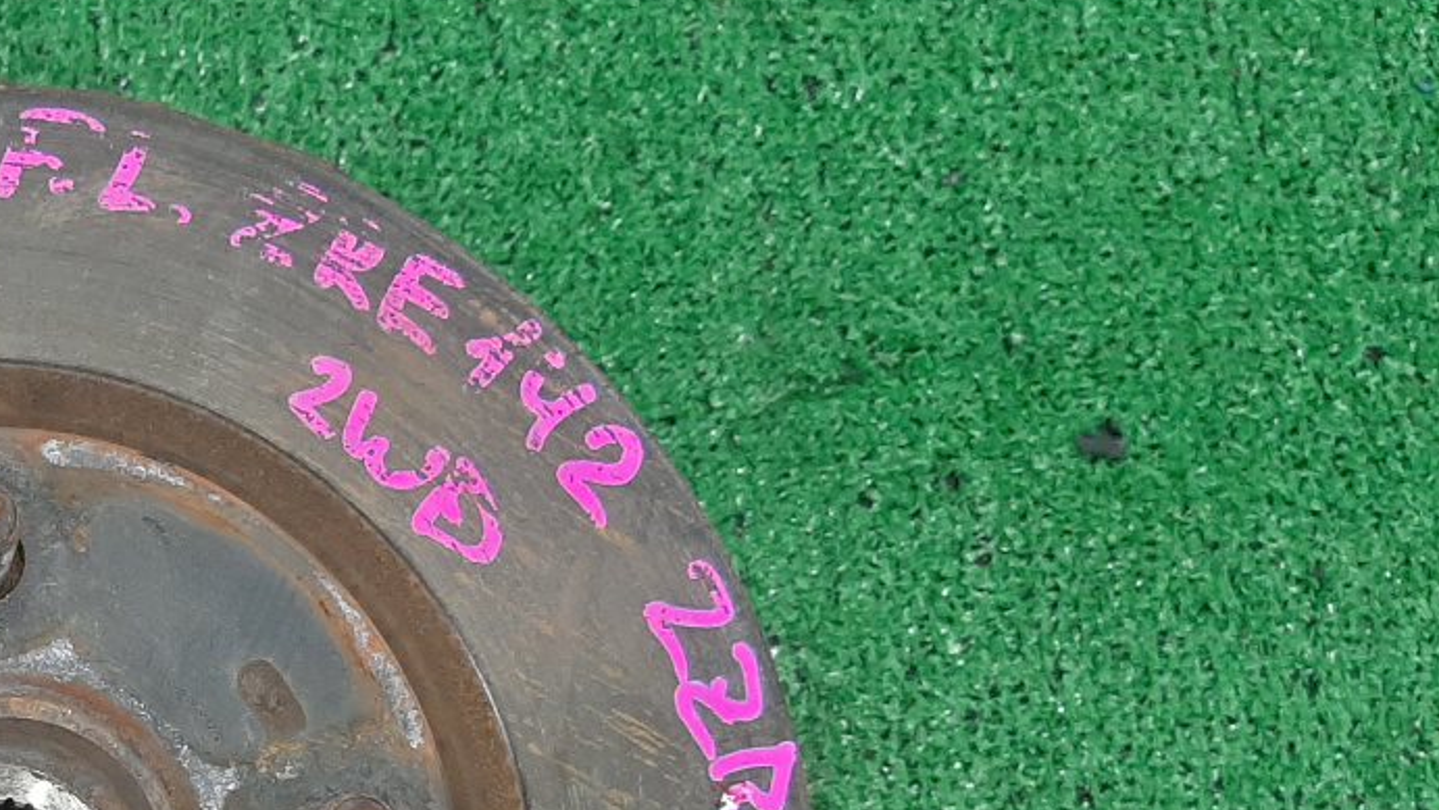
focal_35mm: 59
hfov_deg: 32.4
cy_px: 927
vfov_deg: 19.4
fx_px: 2252
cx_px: -25
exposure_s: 1/60
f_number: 1.7
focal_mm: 3.93
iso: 209
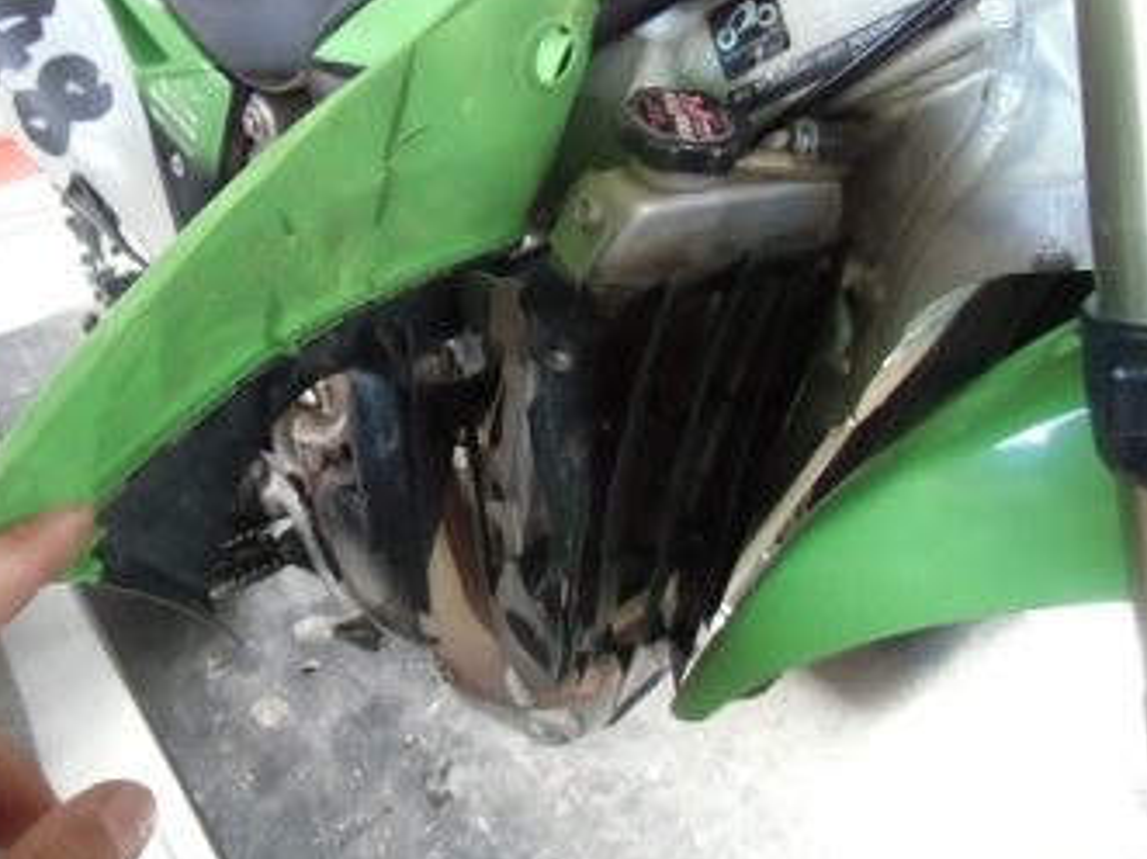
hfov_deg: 61.7
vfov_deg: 48.1
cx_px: 565
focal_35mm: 29
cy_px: 478
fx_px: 961
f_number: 3
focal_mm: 4.24
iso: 800
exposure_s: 1/30
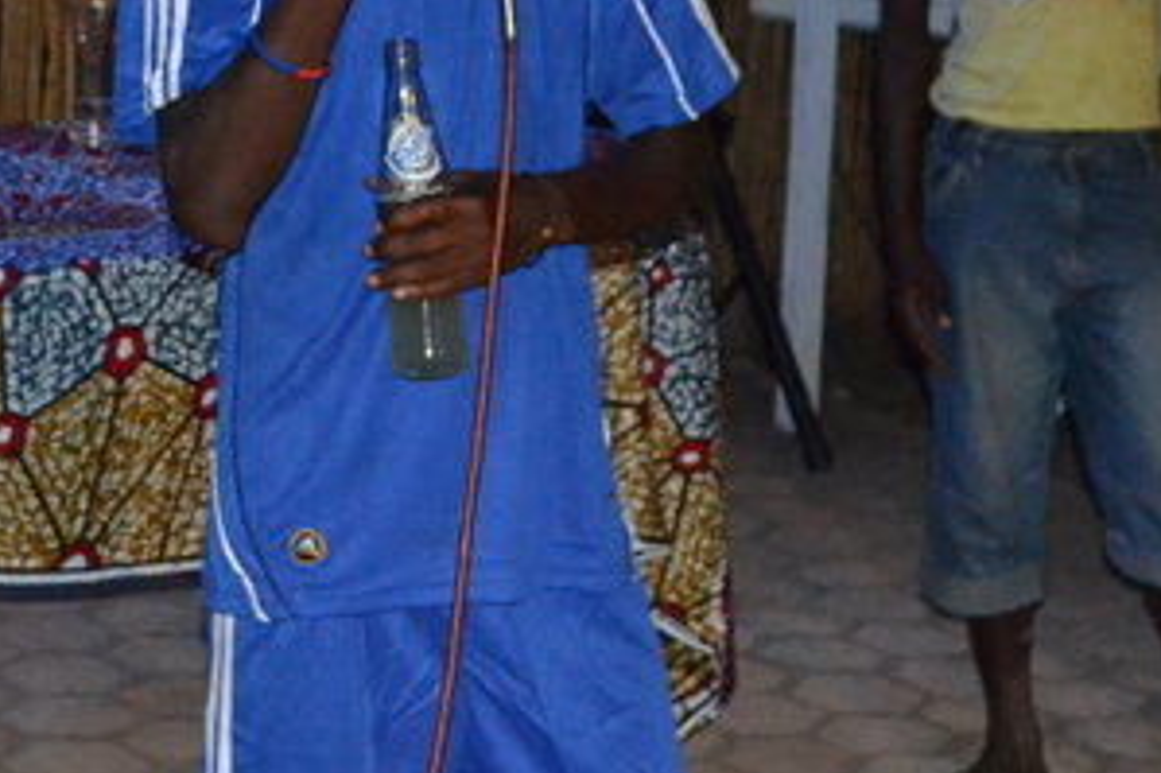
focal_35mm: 113
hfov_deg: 18.0
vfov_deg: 11.8
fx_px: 3642
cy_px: -231
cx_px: 330
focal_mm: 22
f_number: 4
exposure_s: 1/60
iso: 3200
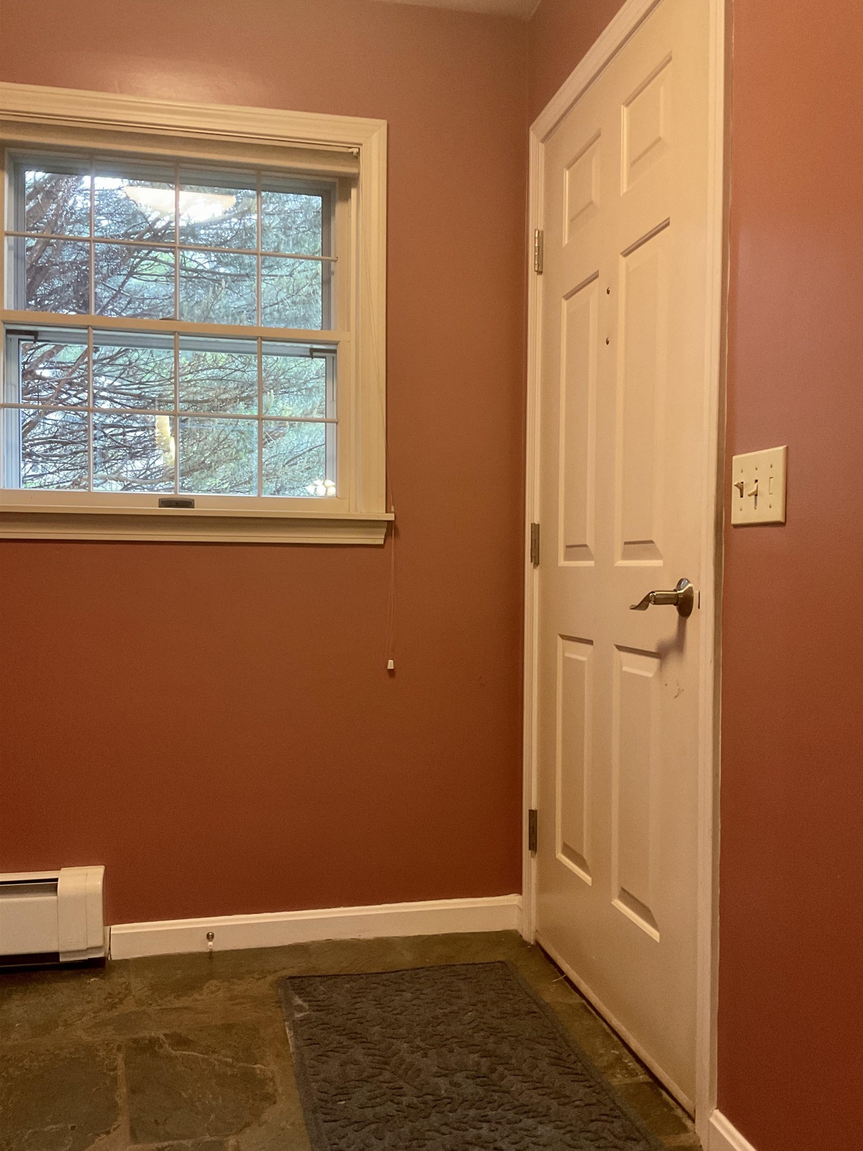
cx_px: 446
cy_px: 557
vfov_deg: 60.0
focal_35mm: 30
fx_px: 997
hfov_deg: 46.8
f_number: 1.8
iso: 200
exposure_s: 1/40
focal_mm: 3
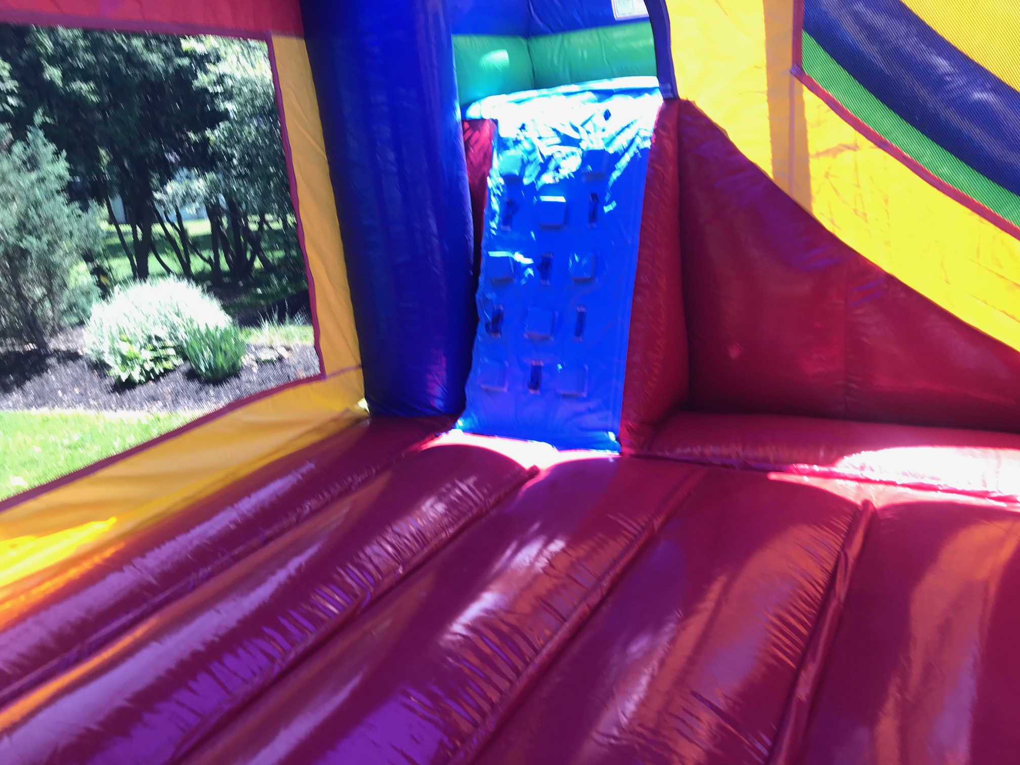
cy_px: 382
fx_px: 825
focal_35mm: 28
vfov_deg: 49.7
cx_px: 510
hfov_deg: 63.4
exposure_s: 1/106
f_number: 1.8
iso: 20
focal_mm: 3.99
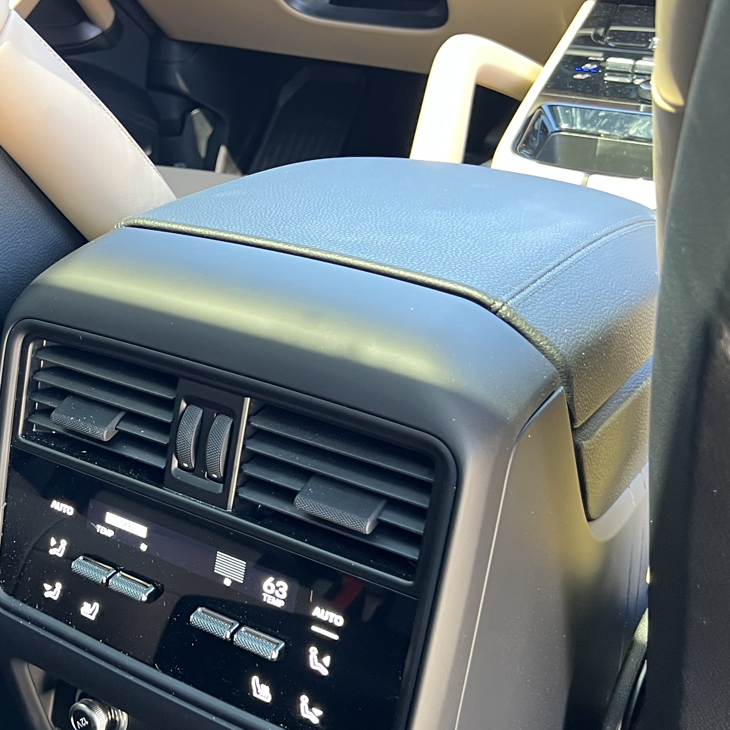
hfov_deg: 31.1
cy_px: 364
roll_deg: +1.8
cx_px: 13
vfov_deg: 33.4
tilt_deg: -25.1
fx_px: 1217
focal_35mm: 51
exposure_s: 1/60
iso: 160
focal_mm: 5.7
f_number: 1.5
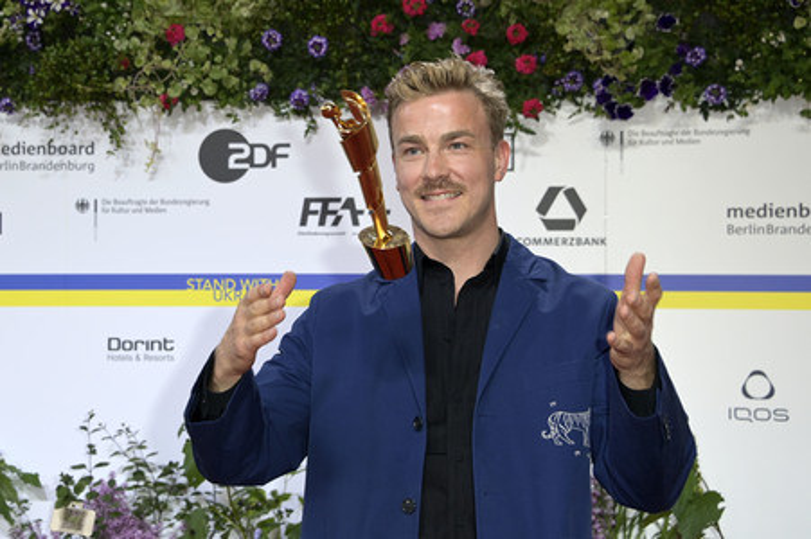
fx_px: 1531
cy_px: 270
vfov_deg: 20.0
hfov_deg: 29.7
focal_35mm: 68
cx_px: 406
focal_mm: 68
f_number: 6.3
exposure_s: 1/250
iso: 800
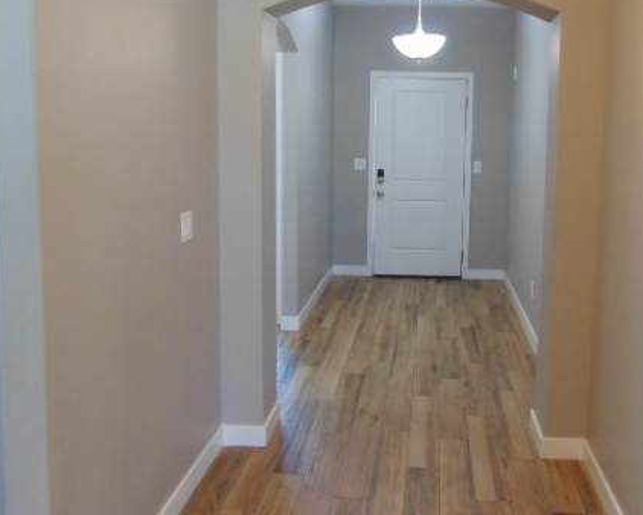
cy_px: 210
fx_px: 704
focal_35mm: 37
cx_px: 398
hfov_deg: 48.6
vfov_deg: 40.0
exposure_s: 1/30
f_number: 3
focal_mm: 4.5
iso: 320
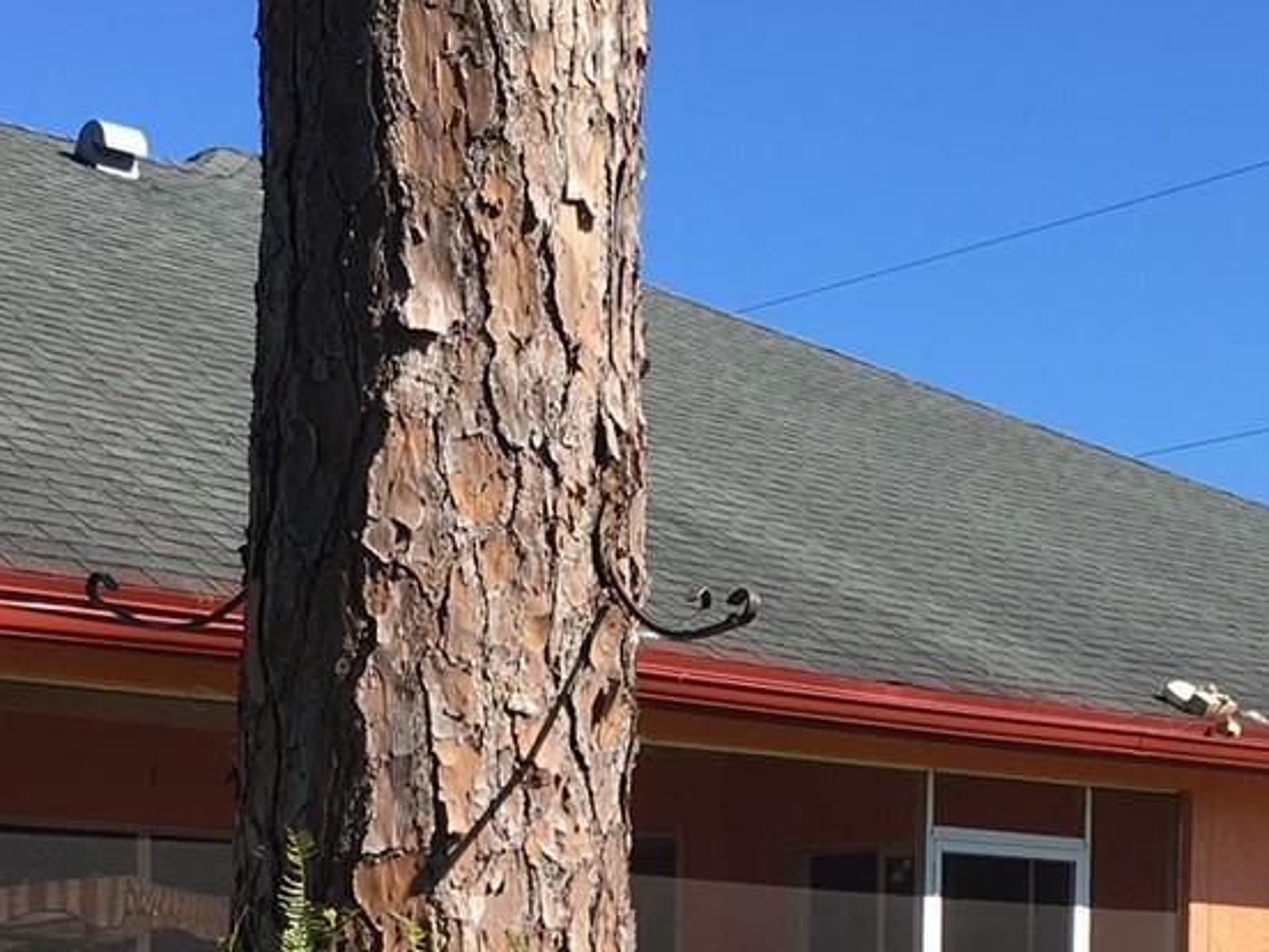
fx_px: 3079
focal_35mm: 84
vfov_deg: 16.7
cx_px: 508
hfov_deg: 23.2
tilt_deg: -2.5
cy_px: 1191
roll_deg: -0.7
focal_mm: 4.15
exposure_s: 1/1054
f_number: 2.2
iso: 25
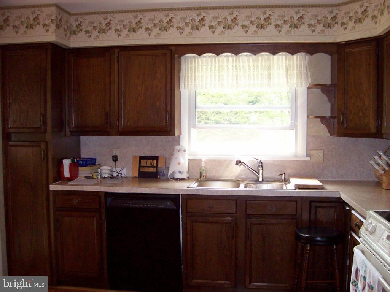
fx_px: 405
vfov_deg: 39.6
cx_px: 195
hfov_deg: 51.4
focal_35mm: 36
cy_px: 146
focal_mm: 6
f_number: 2.7
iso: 140
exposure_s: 1/64
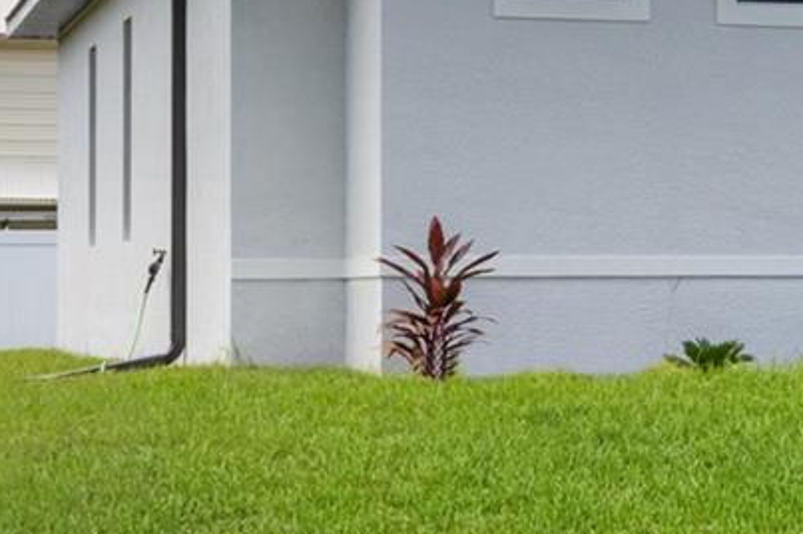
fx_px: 3200
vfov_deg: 9.5
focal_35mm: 144
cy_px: 96
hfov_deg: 13.0
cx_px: 1427
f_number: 11
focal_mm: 24.1
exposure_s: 1/100
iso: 100
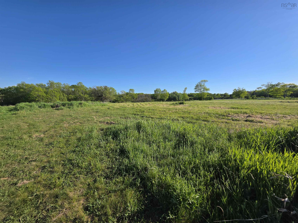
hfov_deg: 106.2
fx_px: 112
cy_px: 112
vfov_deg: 89.9
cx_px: 149
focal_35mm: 13
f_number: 1.9
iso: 40
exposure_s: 1/1989
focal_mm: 2.2
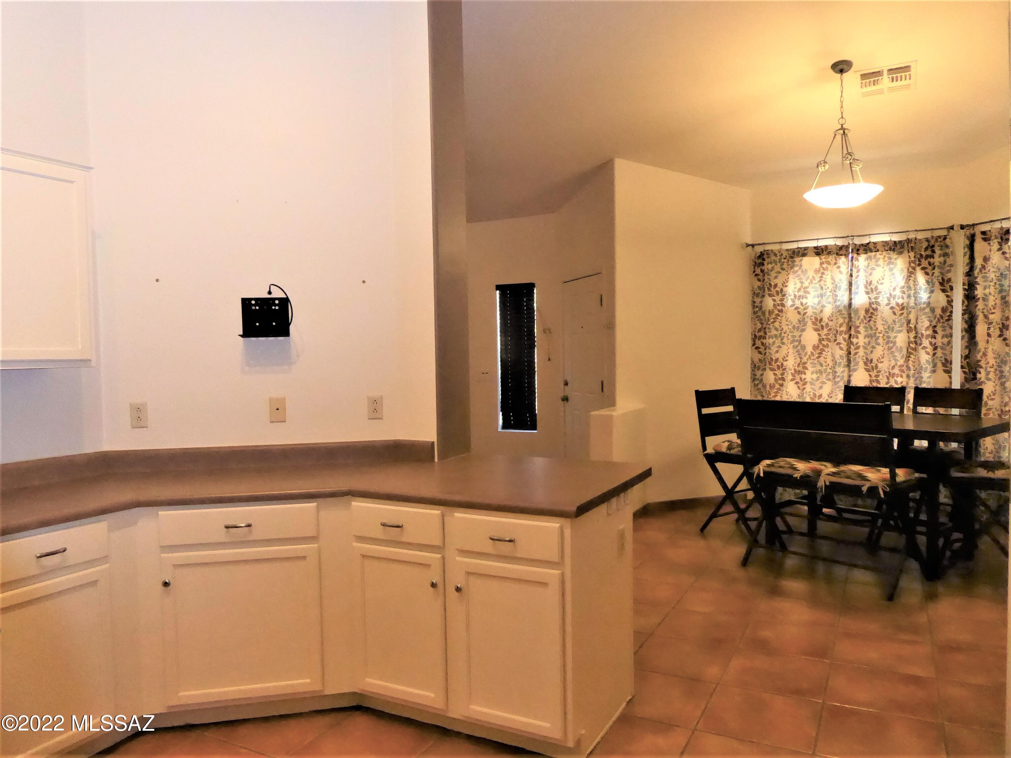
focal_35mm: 25
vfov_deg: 54.9
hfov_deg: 69.4
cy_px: 379
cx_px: 506
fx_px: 730
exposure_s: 1/125
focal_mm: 4.3
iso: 800
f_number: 3.3
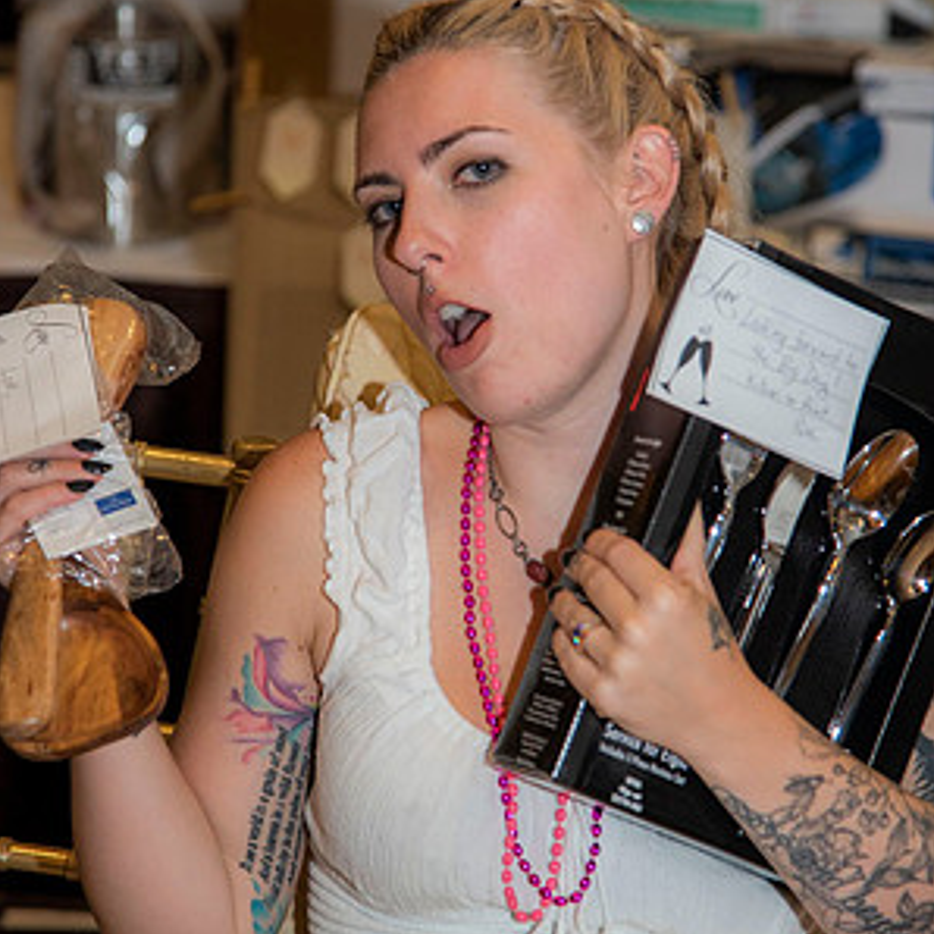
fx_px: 4701
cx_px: 467
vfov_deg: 11.3
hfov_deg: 11.3
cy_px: 414
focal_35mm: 154
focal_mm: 120
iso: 640
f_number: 4
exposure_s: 1/200
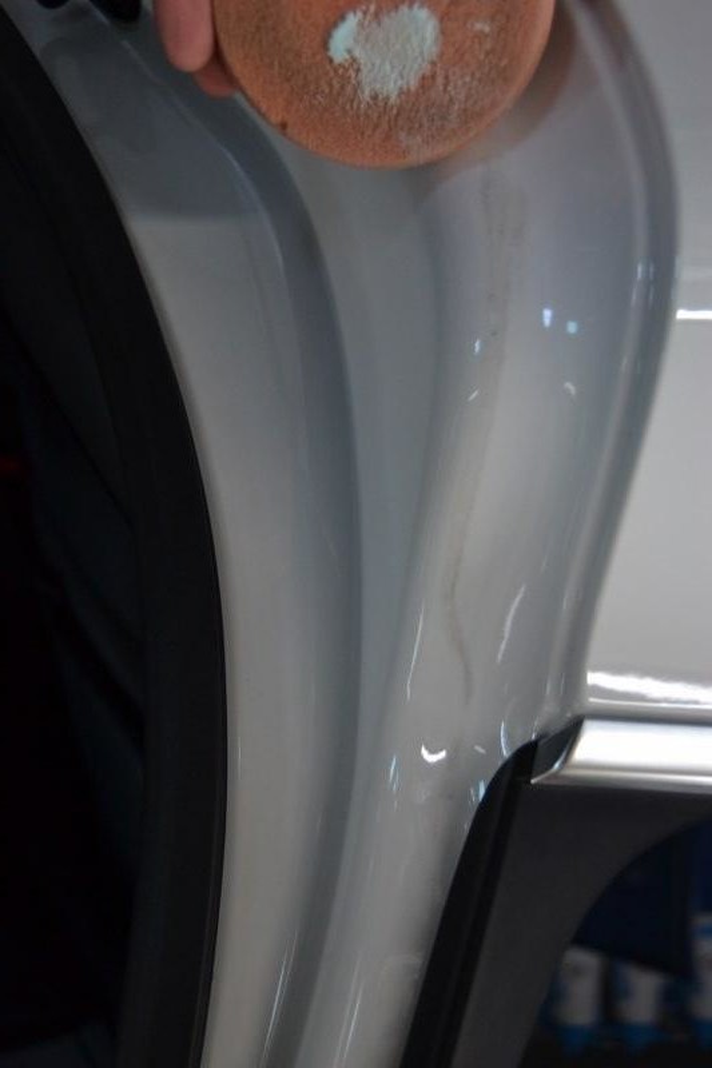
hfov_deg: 28.9
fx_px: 1380
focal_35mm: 46
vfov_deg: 42.3
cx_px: 356
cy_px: 534
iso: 450
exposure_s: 1/60
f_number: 4.2
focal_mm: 31
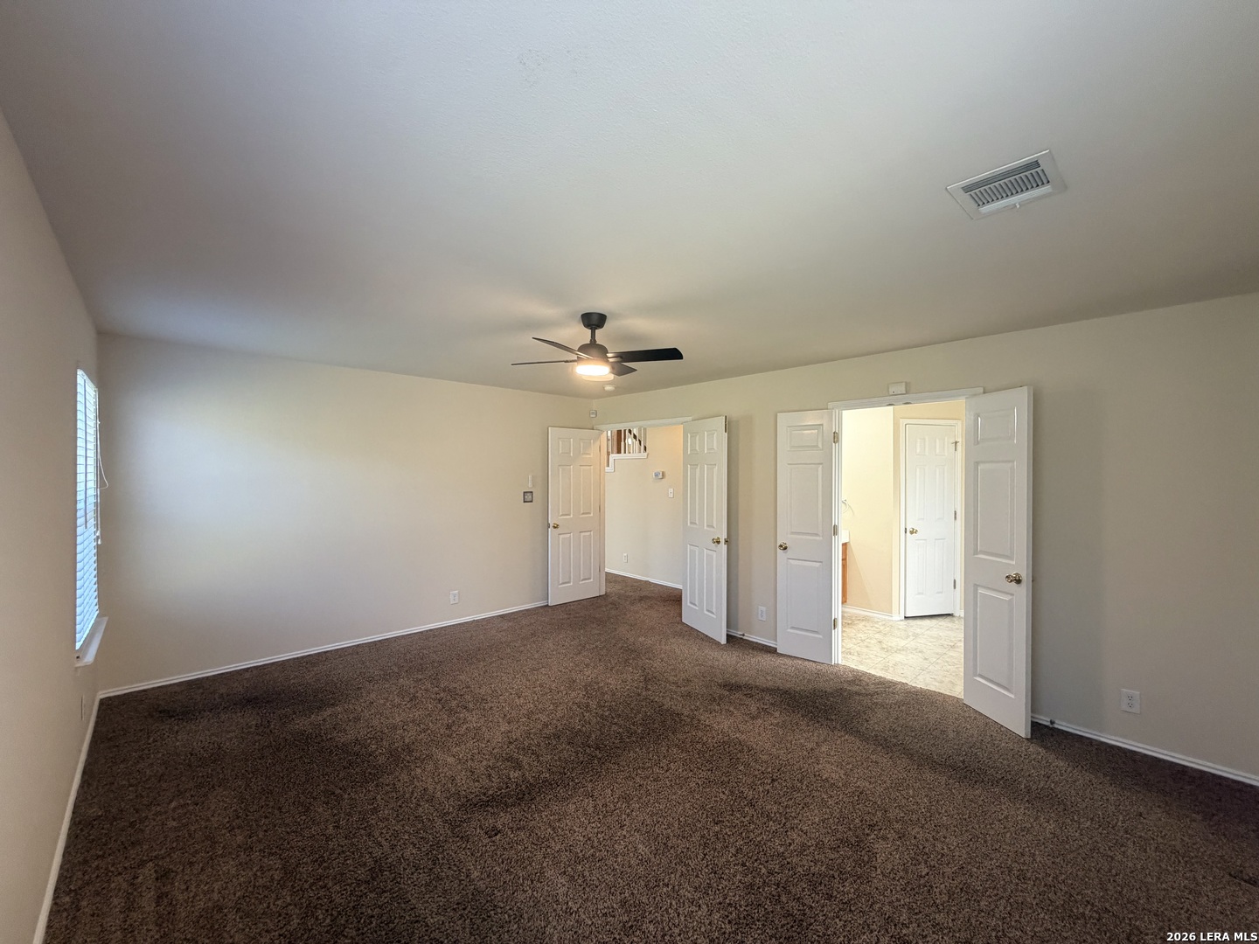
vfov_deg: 85.7
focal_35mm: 14
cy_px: 472
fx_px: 509
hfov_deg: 102.1
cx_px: 630
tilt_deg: -1.2
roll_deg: +0.5
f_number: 2.2
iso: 250
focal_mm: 2.22
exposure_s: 1/121
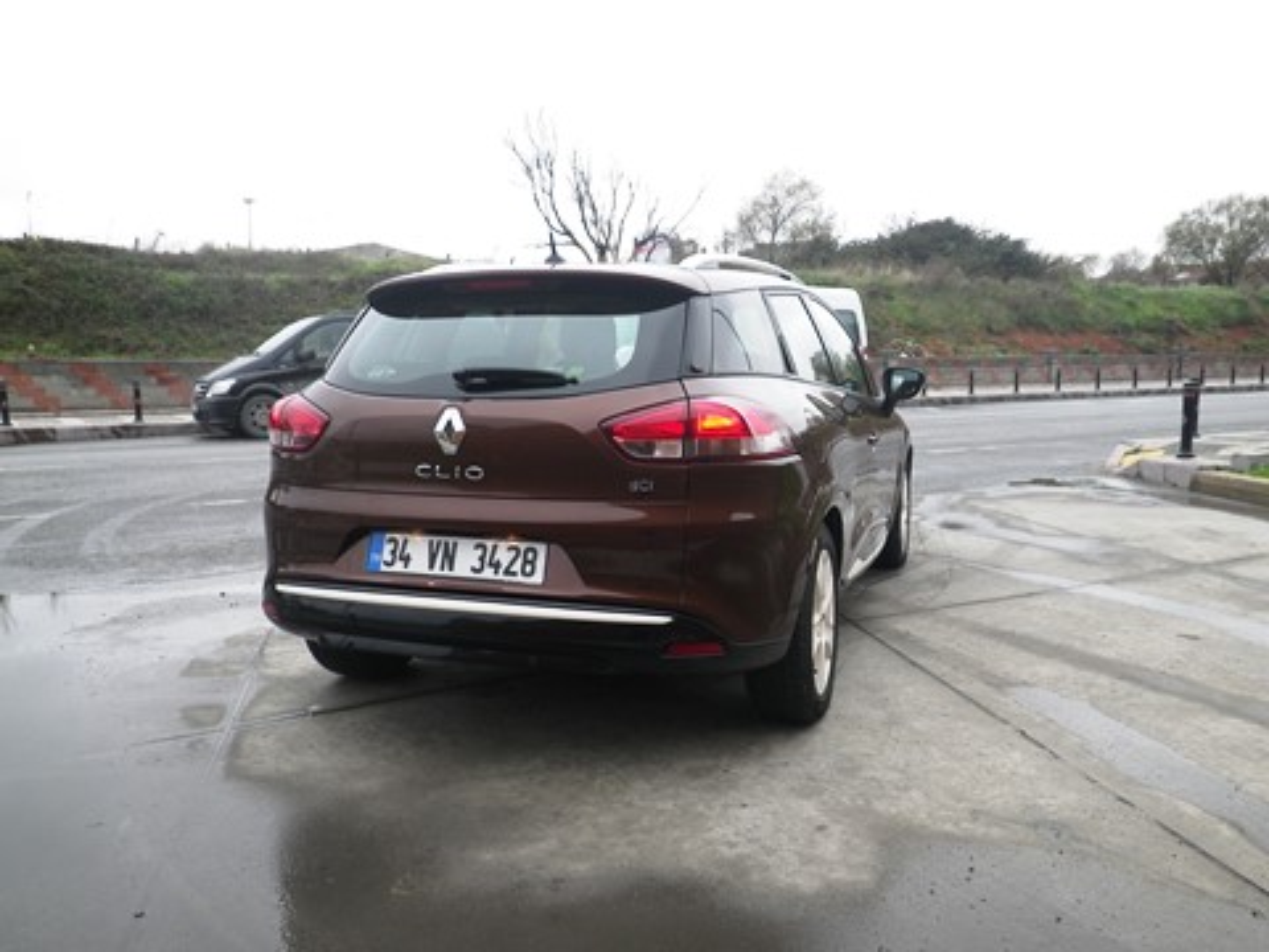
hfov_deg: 63.4
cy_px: 476
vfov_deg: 49.7
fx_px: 1026
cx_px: 634
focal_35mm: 28
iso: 80
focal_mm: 5
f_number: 3.5
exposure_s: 1/80
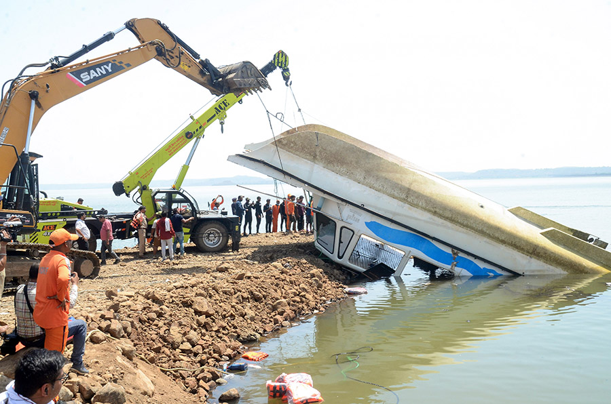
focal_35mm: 36
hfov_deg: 53.2
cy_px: 202
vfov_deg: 36.7
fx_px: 610
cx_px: 306
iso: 500
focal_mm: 24
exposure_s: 1/125
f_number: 16
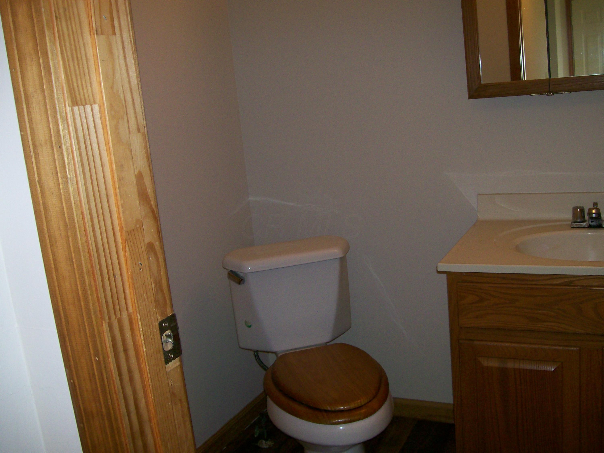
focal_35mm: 36
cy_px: 226
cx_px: 302
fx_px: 628
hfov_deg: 51.4
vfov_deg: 39.7
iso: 140
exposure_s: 1/64
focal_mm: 6
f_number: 2.7
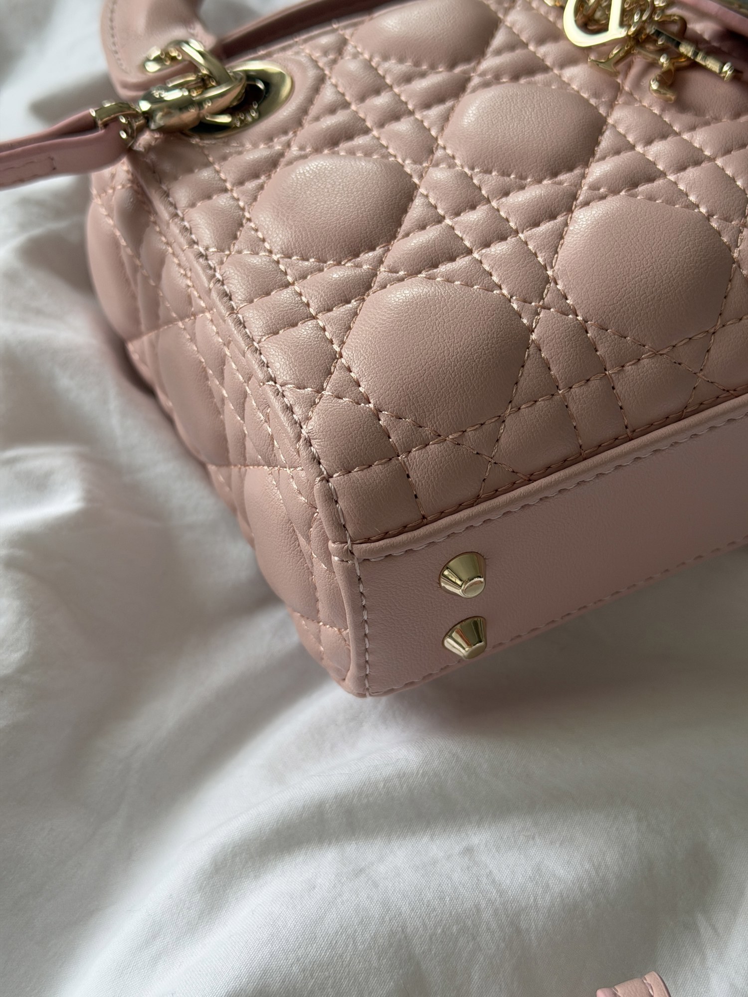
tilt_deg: -56.6
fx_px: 1383
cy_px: 498
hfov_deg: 30.3
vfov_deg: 39.7
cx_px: 374
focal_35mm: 48
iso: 64
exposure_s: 1/122
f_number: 1.78
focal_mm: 6.76
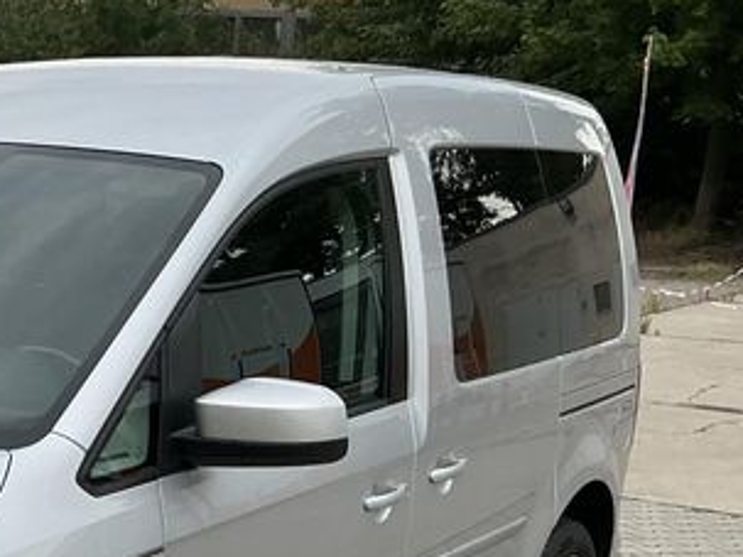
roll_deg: +1.1
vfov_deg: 19.1
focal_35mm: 74
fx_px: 1588
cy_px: 613
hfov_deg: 24.3
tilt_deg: -12.6
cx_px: -113
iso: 25
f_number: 1.8
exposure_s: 1/469
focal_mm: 3
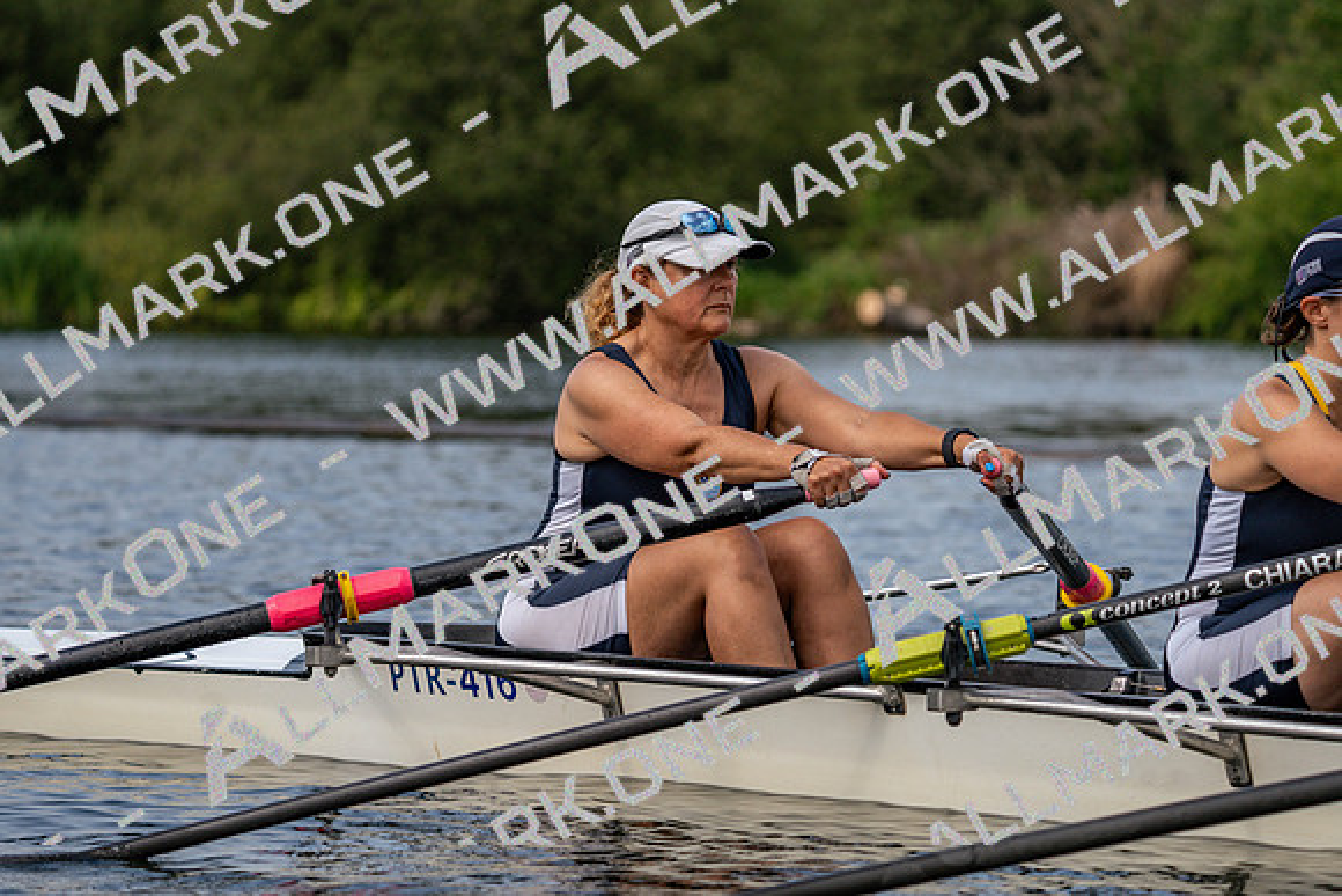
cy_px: 448
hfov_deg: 10.3
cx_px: 671
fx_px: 7457
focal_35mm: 200
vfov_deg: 6.9
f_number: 5.6
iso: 320
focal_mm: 200
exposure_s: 1/1600
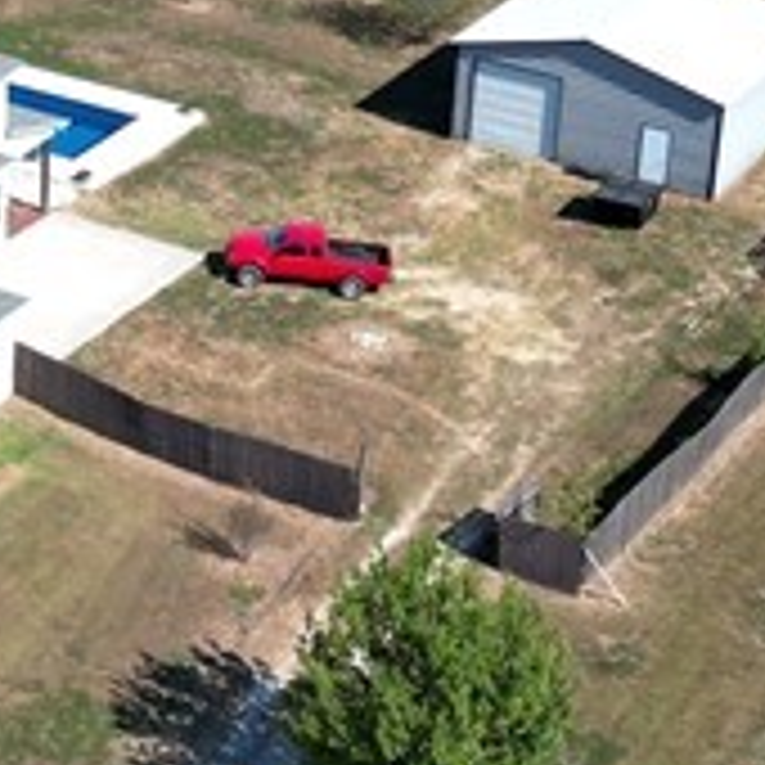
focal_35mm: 128
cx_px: -216
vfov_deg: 13.6
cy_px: 256
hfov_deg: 13.2
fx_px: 3200
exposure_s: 1/2000
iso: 100
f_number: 1.7
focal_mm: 6.72
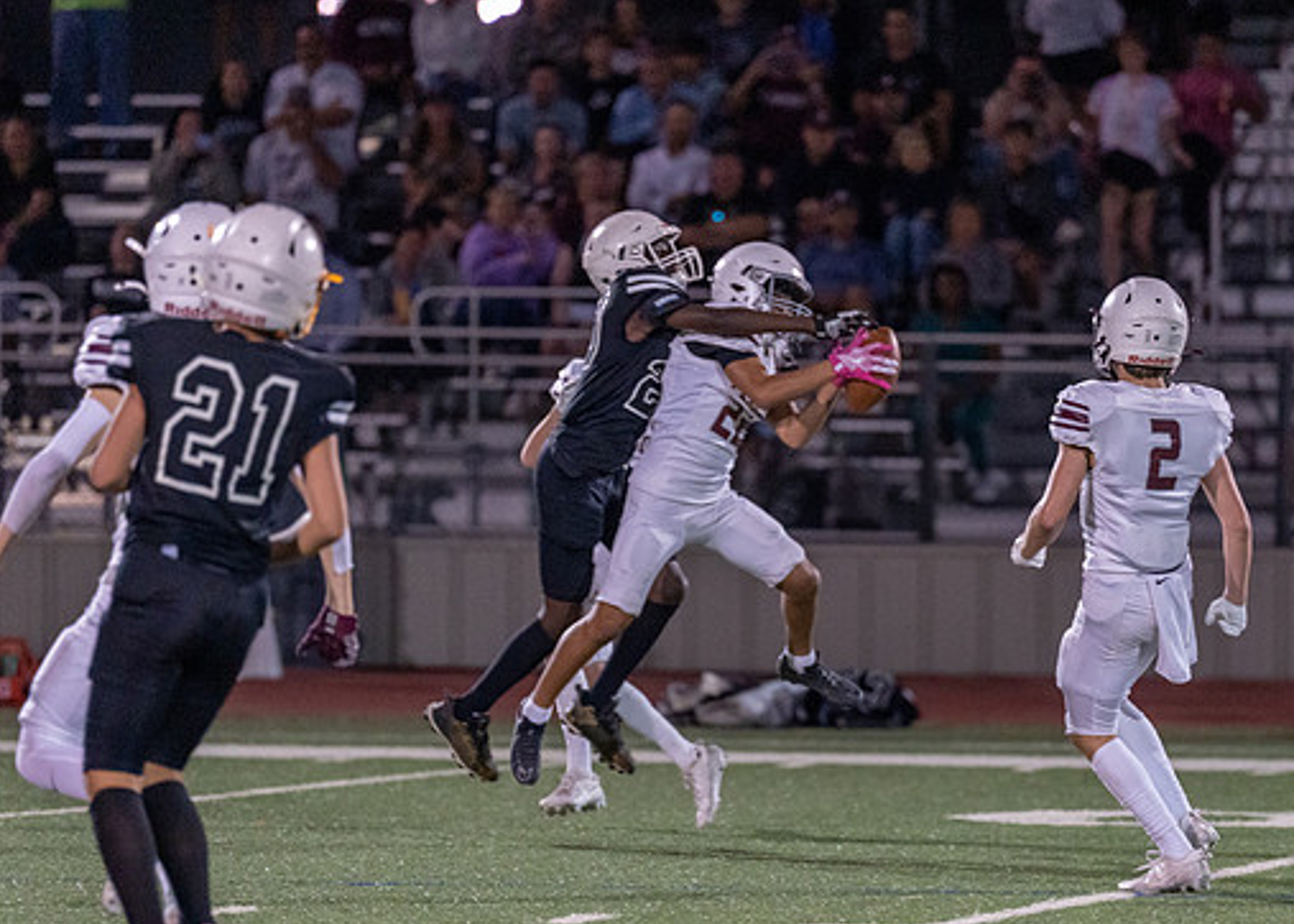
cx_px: 826
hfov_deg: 5.7
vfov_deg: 4.1
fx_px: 12971
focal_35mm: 353
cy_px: 560
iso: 2000
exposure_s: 1/1000
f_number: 2.8
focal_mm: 200
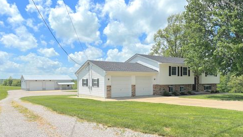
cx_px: 122
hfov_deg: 66.0
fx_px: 187
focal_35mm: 29
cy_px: 81
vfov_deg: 40.1
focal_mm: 5.96
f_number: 1.6
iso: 50
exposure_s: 1/6711
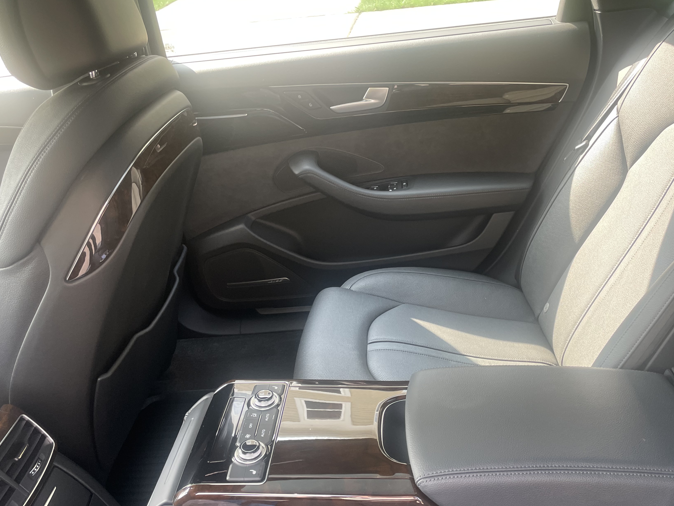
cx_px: 385
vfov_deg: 44.1
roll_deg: +5.7
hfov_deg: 56.6
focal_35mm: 32
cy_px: 280
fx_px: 623
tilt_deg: -29.8
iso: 100
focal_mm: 4.2
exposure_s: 1/121
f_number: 1.6
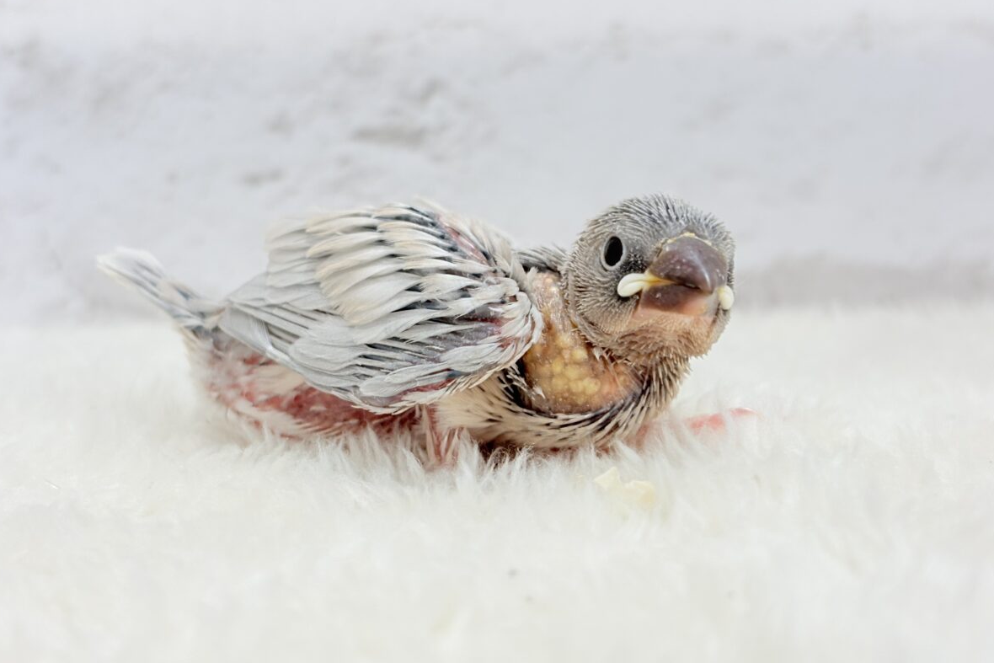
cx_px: 494
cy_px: 302
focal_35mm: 55
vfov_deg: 24.6
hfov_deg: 36.2
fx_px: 1519
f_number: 1.6
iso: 50
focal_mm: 5.96
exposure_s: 1/50
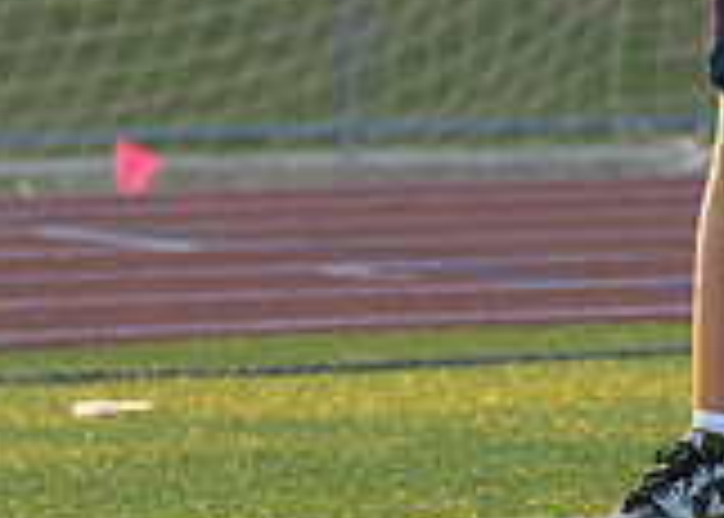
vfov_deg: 2.7
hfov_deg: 3.7
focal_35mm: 539
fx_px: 11083
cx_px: 745
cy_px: -465
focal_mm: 100
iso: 320
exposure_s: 1/800
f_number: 2.8
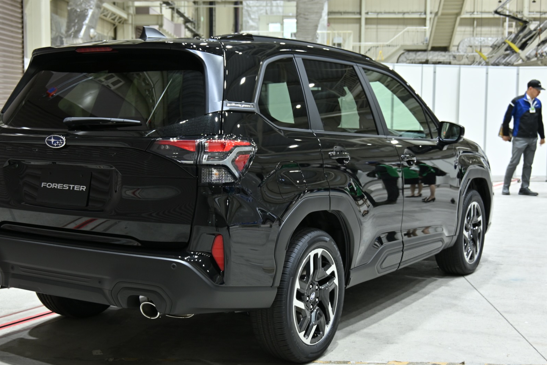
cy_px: 198
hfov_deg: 48.2
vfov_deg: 33.4
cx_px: 219
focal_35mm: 40
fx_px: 608
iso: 360
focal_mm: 33
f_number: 4.2
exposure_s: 1/20
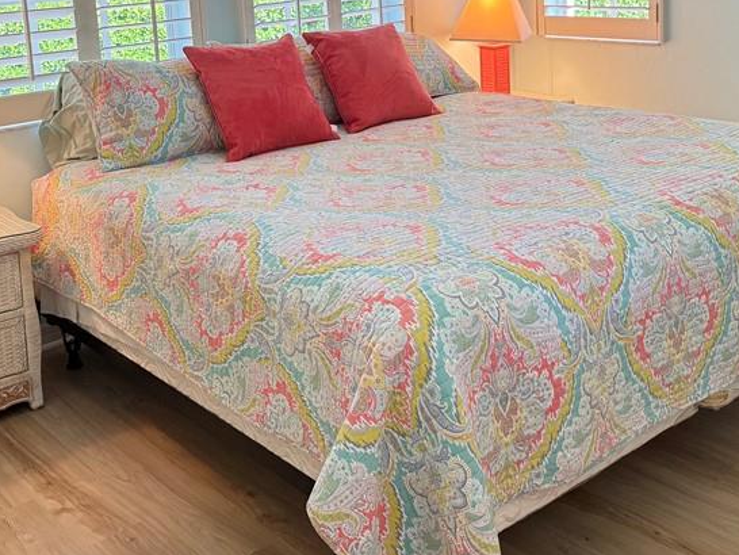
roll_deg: +3.5
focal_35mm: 45
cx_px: 341
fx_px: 961
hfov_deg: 42.0
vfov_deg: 30.8
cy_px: 61
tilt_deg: -7.7
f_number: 1.78
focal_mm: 6.76
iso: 400
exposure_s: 1/120
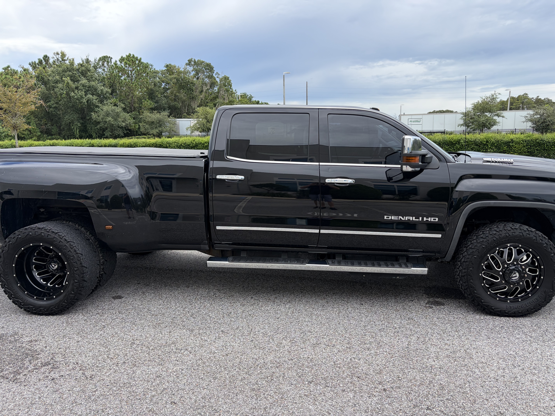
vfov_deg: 53.1
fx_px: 417
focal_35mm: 26
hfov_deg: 67.3
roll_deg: +1.5
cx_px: 278
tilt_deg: -7.7
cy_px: 208
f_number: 1.6
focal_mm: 5.96
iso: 50
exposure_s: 1/1626
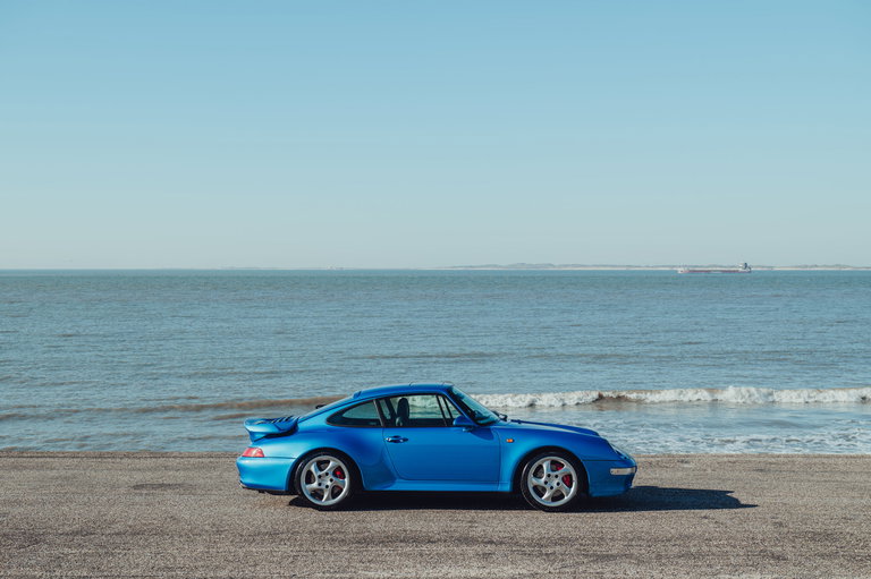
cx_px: 436
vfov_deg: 27.0
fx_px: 1209
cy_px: 290
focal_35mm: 50
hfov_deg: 39.6
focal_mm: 50
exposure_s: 1/160
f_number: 7.1
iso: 100
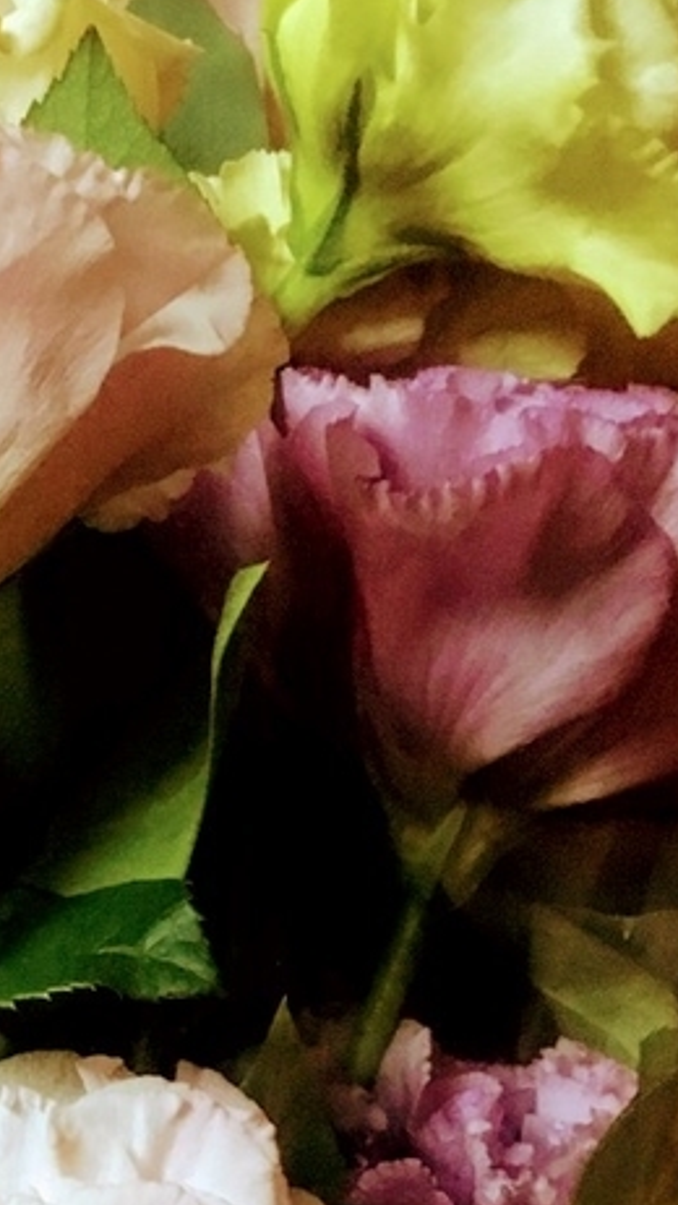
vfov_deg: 24.8
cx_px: -300
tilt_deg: -45.0
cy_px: 1179
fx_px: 2620
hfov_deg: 13.9
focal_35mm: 82
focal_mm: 4.15
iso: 200
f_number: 2.2
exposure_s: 1/24
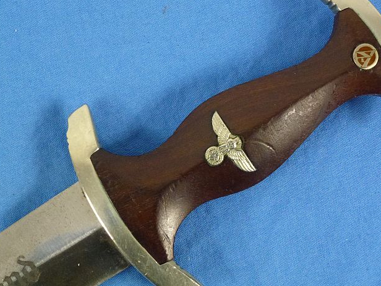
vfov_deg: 19.9
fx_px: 814
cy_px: 145
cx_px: 209
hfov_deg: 26.3
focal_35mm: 74
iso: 400
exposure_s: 1/80
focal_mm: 10.1
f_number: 4.4
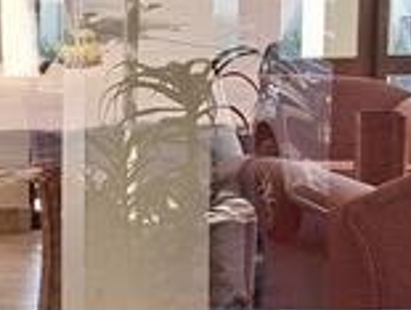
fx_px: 1654
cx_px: -127
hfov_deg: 13.6
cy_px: 193
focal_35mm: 139
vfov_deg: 10.7
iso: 50
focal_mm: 4
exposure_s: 1/50
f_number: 1.8
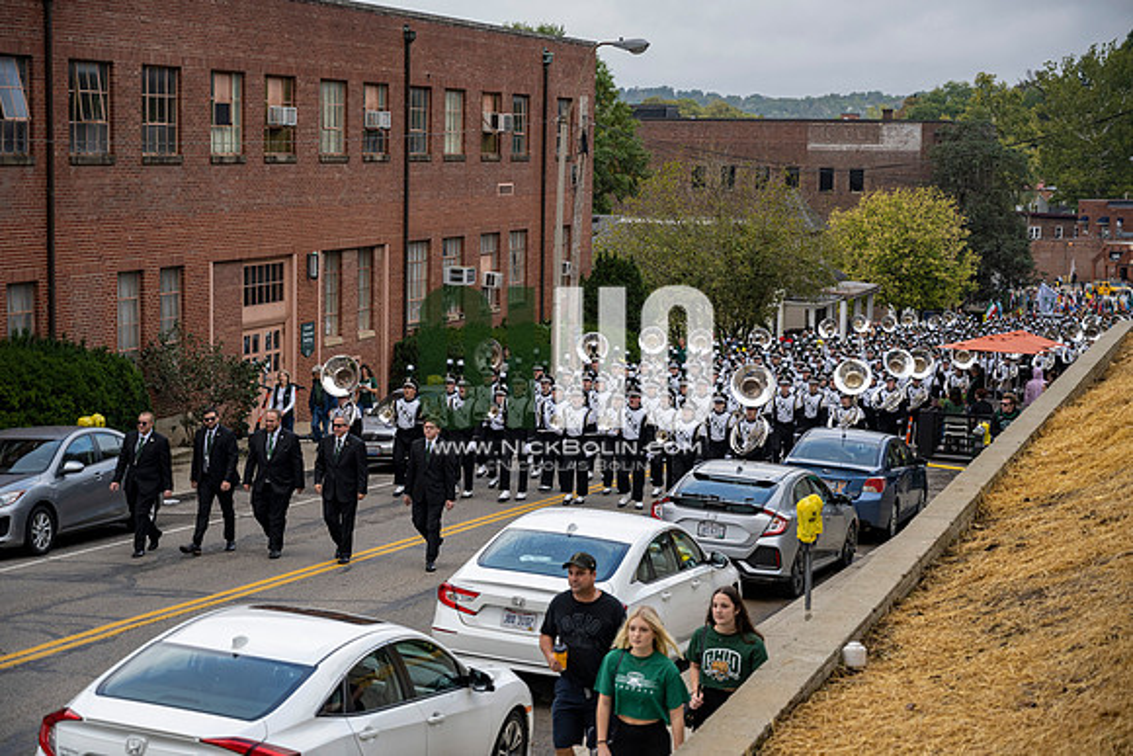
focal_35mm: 70
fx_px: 2203
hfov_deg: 28.8
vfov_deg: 19.5
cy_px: 378
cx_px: 566
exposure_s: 1/1600
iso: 320
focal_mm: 70
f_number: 4
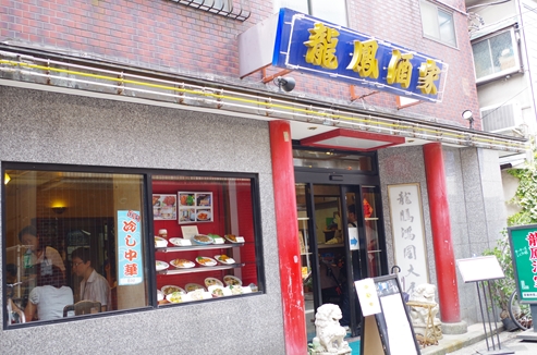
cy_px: 178
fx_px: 516
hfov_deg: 55.0
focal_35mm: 35
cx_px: 268
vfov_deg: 38.0
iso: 400
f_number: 5.6
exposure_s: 1/50
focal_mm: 23.13
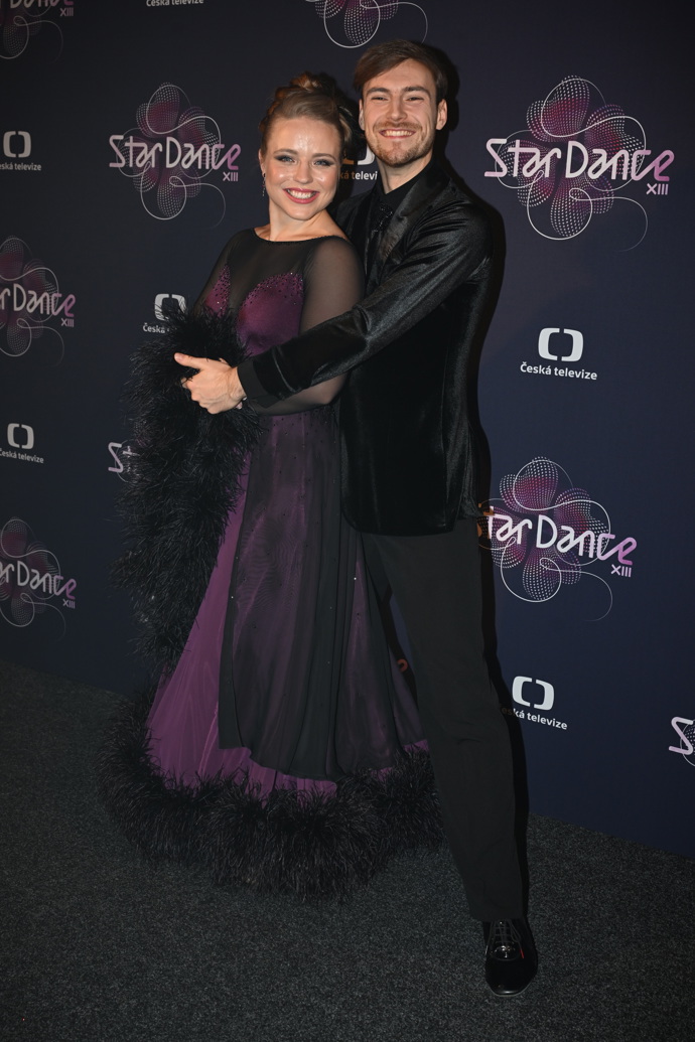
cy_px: 521
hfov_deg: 30.5
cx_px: 348
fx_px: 1274
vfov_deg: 44.5
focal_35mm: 44
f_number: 5.6
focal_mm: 44
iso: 800
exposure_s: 1/125
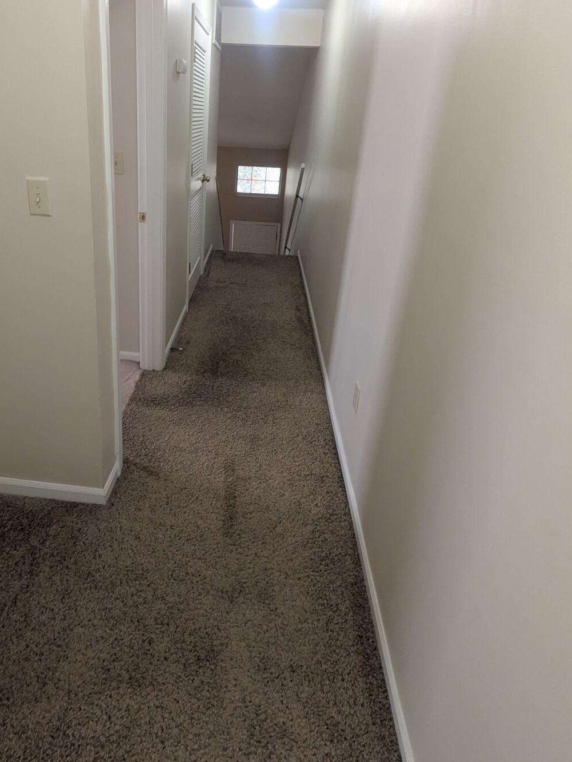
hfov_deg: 62.7
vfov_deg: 77.0
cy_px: 269
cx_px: 220
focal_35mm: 21
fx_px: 462
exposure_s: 1/24
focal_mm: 1.83
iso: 170
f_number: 2.2
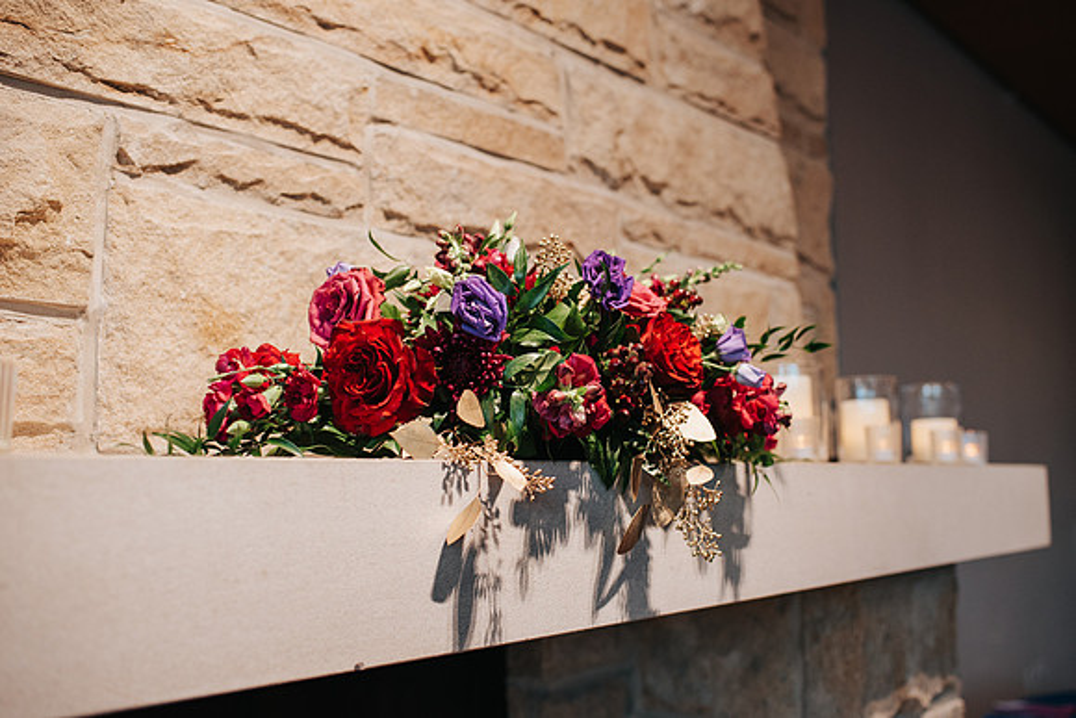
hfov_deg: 51.7
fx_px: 1111
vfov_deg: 35.8
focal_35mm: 37
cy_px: 359
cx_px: 551
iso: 1000
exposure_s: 1/250
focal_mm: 35
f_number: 2.8
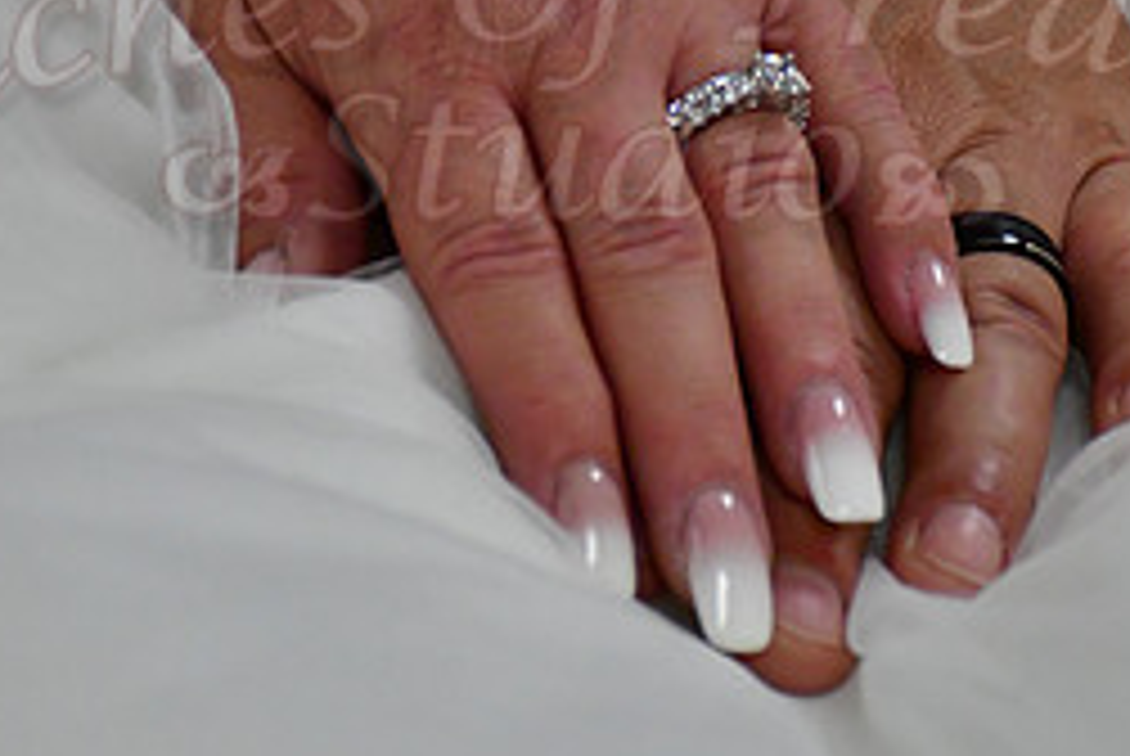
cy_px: 56
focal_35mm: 277
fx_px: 8705
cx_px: 626
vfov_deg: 5.0
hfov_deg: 7.4
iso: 3200
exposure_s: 1/250
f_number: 5.3
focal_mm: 80
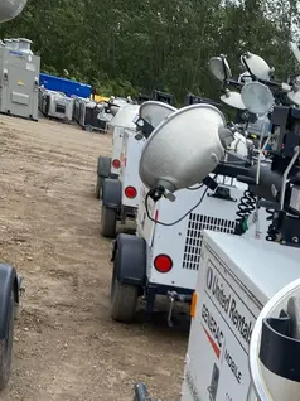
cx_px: 334
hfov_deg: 22.9
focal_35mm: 60
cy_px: 445
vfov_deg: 29.0
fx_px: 694
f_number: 1.8
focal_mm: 4.25
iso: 32
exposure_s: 1/1043
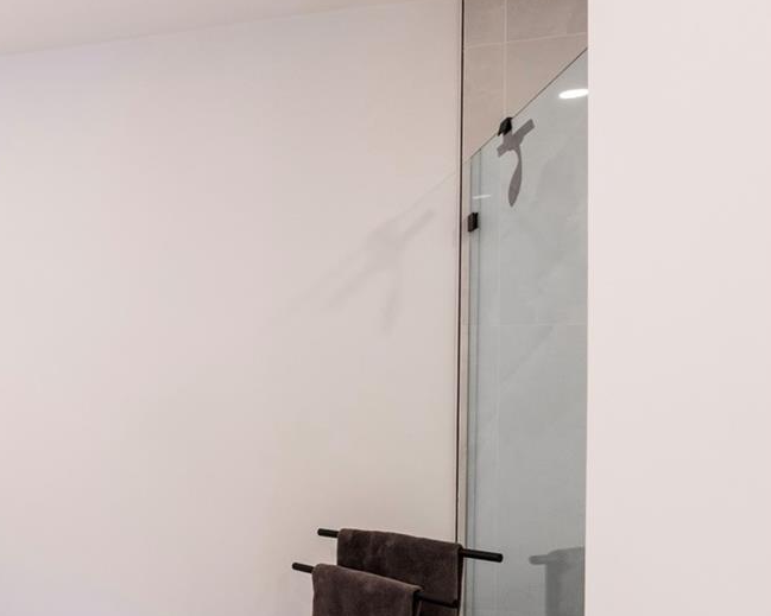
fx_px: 871
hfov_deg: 36.3
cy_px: 408
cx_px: -165
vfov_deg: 38.6
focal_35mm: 38
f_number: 7.1
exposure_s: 1/15
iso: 320
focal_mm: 11
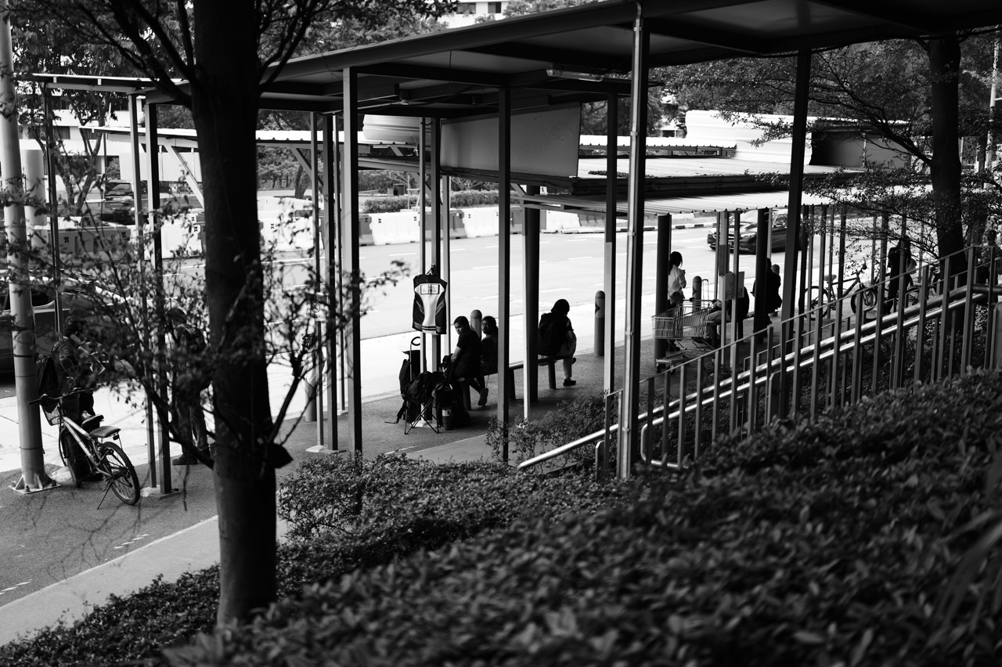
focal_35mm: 43
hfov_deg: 45.5
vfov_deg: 31.2
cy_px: 334
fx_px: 1196
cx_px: 501
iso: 100
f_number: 2.2
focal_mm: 43
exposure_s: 1/125
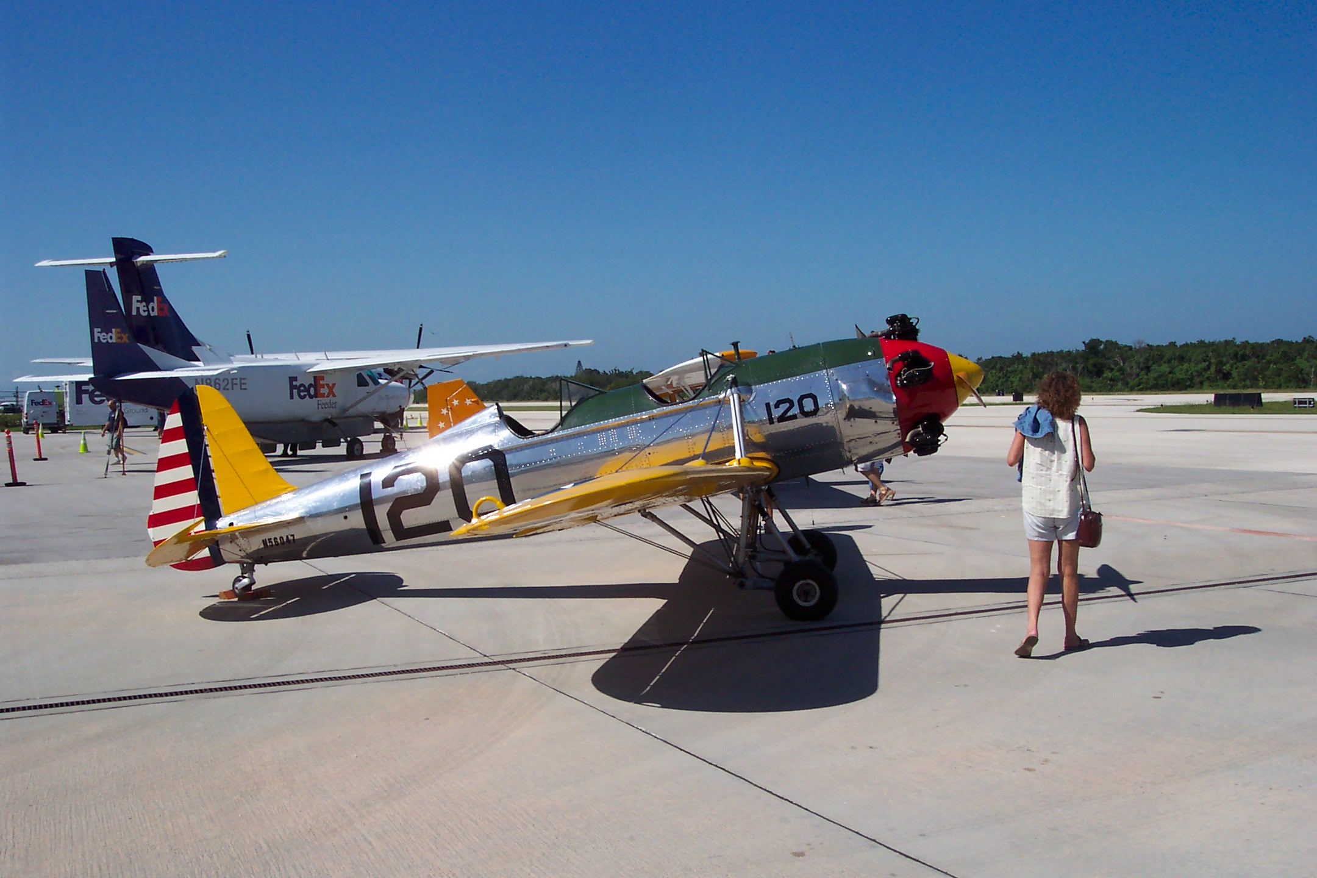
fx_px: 1390
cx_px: 658
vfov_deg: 35.1
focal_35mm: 38
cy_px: 439
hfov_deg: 50.7
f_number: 4.8
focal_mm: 8
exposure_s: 1/1000
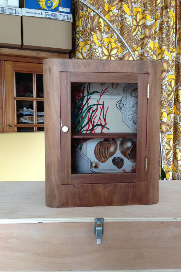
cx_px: 100
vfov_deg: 54.4
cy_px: 135
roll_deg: -0.3
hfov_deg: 37.8
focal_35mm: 35
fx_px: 264
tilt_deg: -5.1
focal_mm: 4.12
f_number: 2.4
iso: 80
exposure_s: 1/20
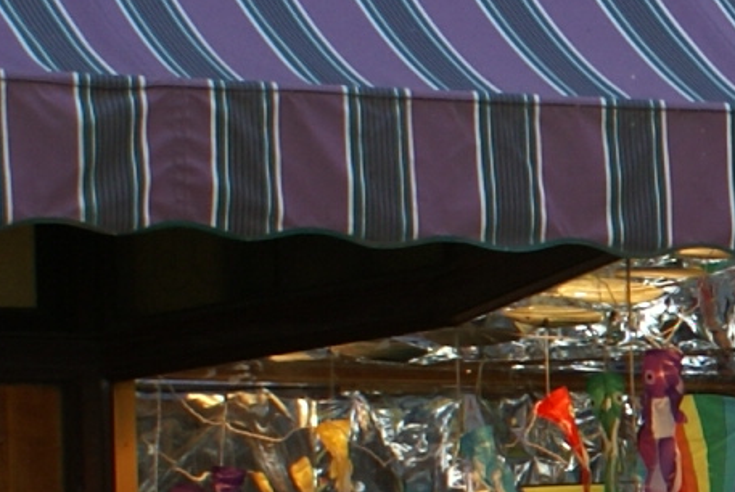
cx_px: 1481
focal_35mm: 247
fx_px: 5049
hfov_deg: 7.9
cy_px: 498
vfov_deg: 5.6
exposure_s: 1/40
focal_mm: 26
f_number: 4.5
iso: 100
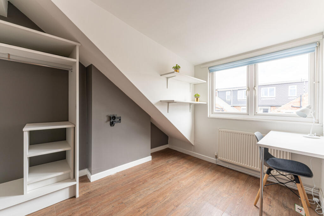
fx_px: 126
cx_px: 162
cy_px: 108
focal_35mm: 14
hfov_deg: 104.2
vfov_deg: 81.2
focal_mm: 14
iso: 100
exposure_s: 1/50
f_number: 5
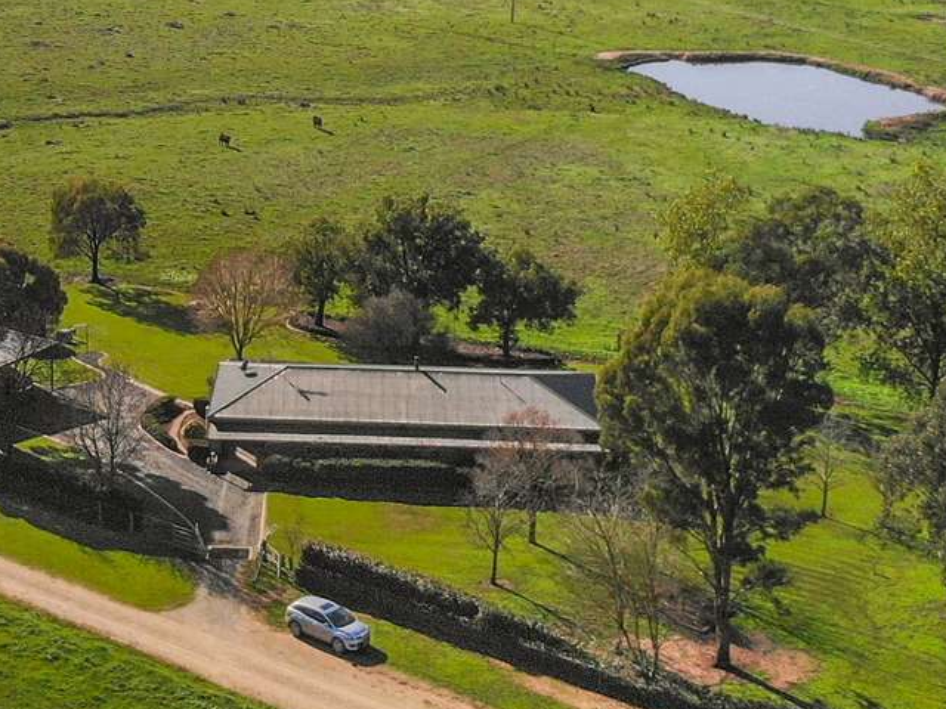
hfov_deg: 26.7
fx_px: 1968
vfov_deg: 19.9
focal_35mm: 72
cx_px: 253
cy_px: 10
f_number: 2.8
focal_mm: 4.5
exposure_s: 1/1250
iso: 100
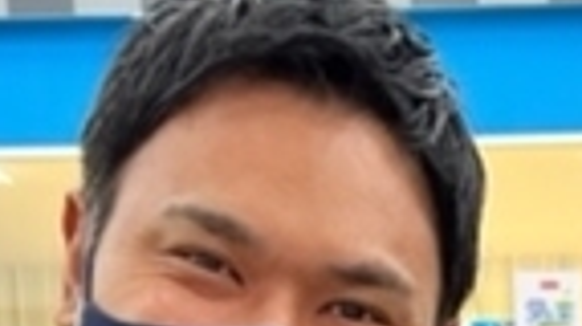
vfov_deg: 8.9
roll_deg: +1.3
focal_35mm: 119
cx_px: 631
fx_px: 1834
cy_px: 864
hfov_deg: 17.5
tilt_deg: -7.4
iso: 64
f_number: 1.5
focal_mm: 5.7
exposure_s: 1/60
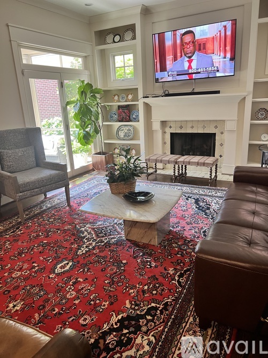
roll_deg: +3.4
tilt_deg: -16.9
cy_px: 179
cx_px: 134
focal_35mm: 26
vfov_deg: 67.3
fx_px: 268
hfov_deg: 53.0
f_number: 1.5
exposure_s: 1/60
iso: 125
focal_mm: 5.7
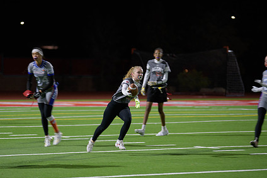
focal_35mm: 205
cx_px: 97
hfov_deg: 10.0
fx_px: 1521
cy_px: 111
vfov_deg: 6.7
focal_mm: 150
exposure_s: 1/200
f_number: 2.8
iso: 900
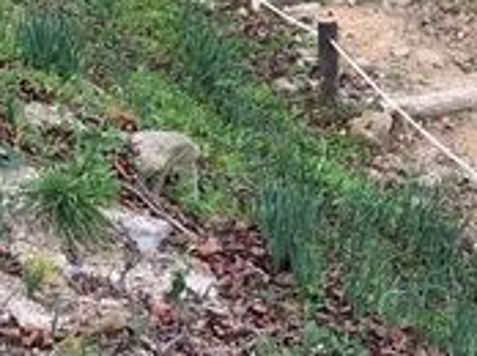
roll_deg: -0.2
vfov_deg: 10.6
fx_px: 1871
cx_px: 731
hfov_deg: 13.6
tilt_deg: -11.5
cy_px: -100
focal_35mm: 136
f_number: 2.2
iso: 25
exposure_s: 1/60
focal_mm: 4.15
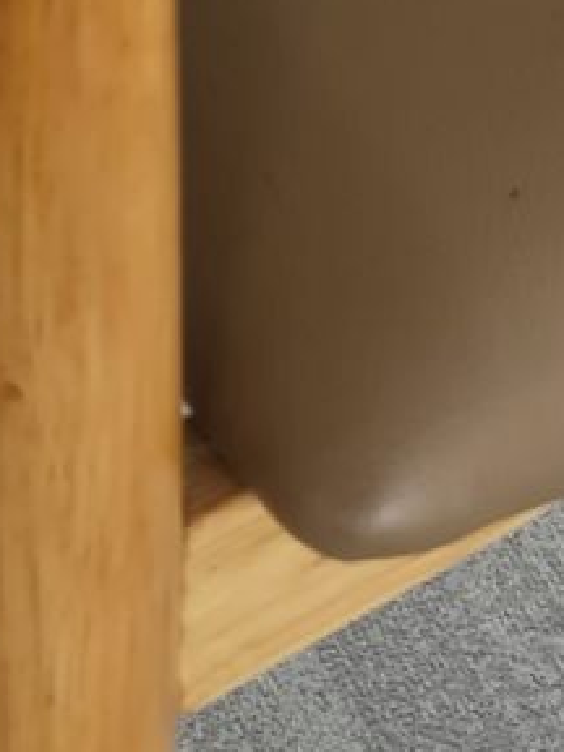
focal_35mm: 148
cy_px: -753
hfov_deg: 9.9
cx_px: -118
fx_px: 3215
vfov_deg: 11.9
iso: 50
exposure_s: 1/100
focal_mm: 7
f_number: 1.8
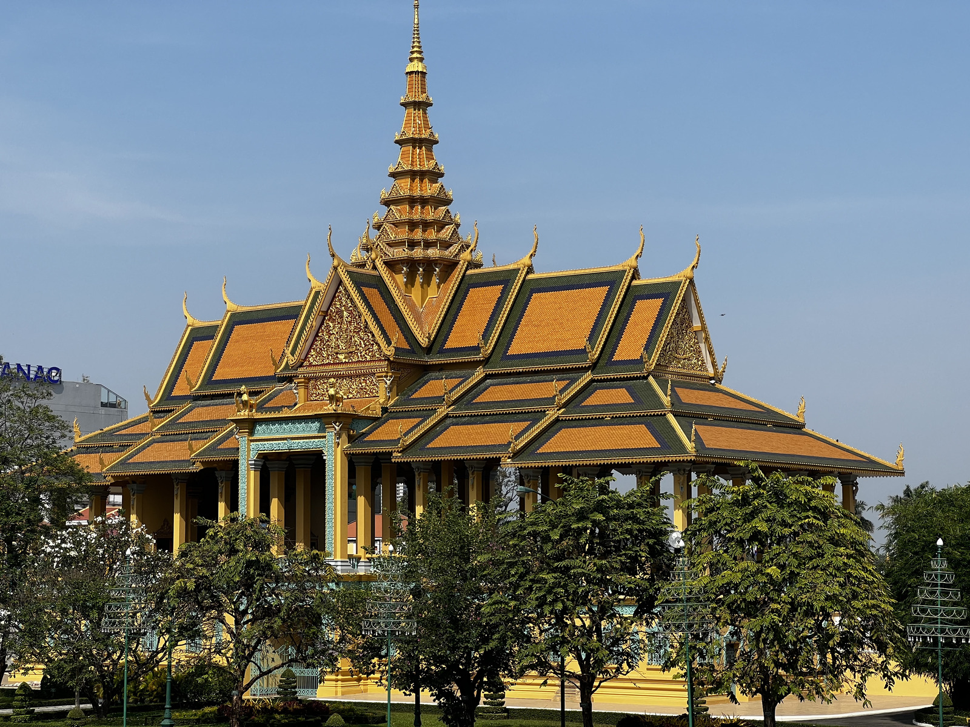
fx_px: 2158
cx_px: 485
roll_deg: +0.5
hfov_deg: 25.3
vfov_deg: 19.1
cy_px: 364
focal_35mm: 77
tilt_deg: +6.2
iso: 32
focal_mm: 9
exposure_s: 1/847
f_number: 2.8
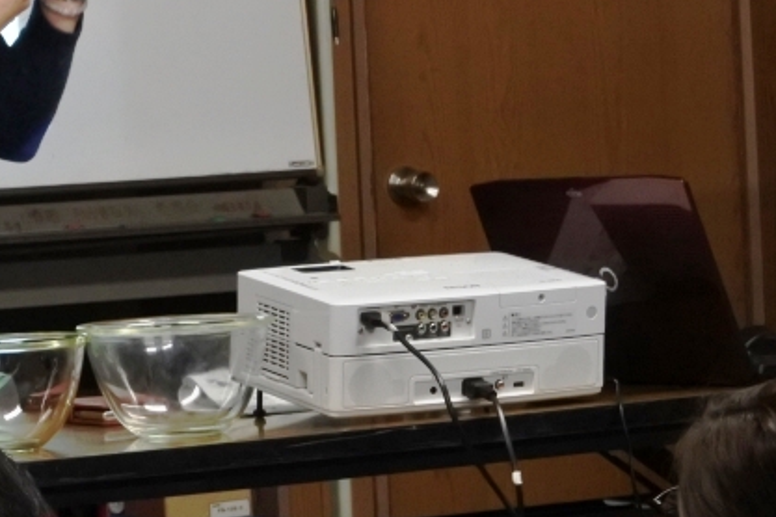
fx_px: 4289
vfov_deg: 6.9
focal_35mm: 199
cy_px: 139
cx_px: 80
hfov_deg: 10.3
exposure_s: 1/60
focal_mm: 30
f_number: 5.6
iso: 1400
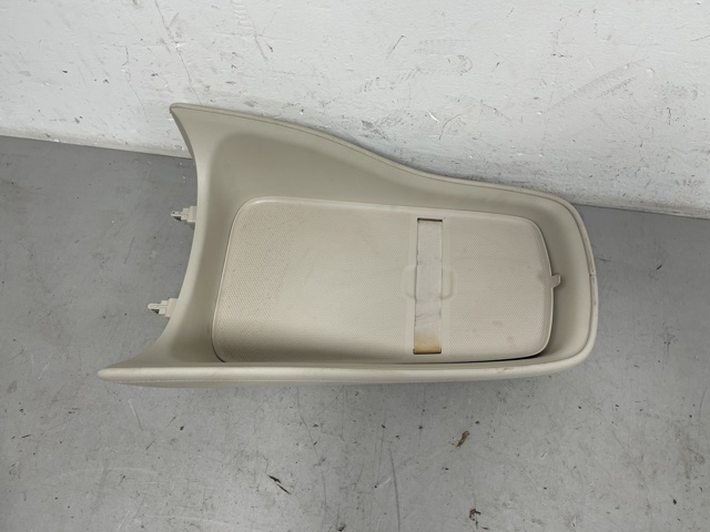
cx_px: 355
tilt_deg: -66.8
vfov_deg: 54.9
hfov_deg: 69.4
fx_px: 513
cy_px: 266
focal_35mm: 25
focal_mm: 5.1
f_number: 1.6
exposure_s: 1/100
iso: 50
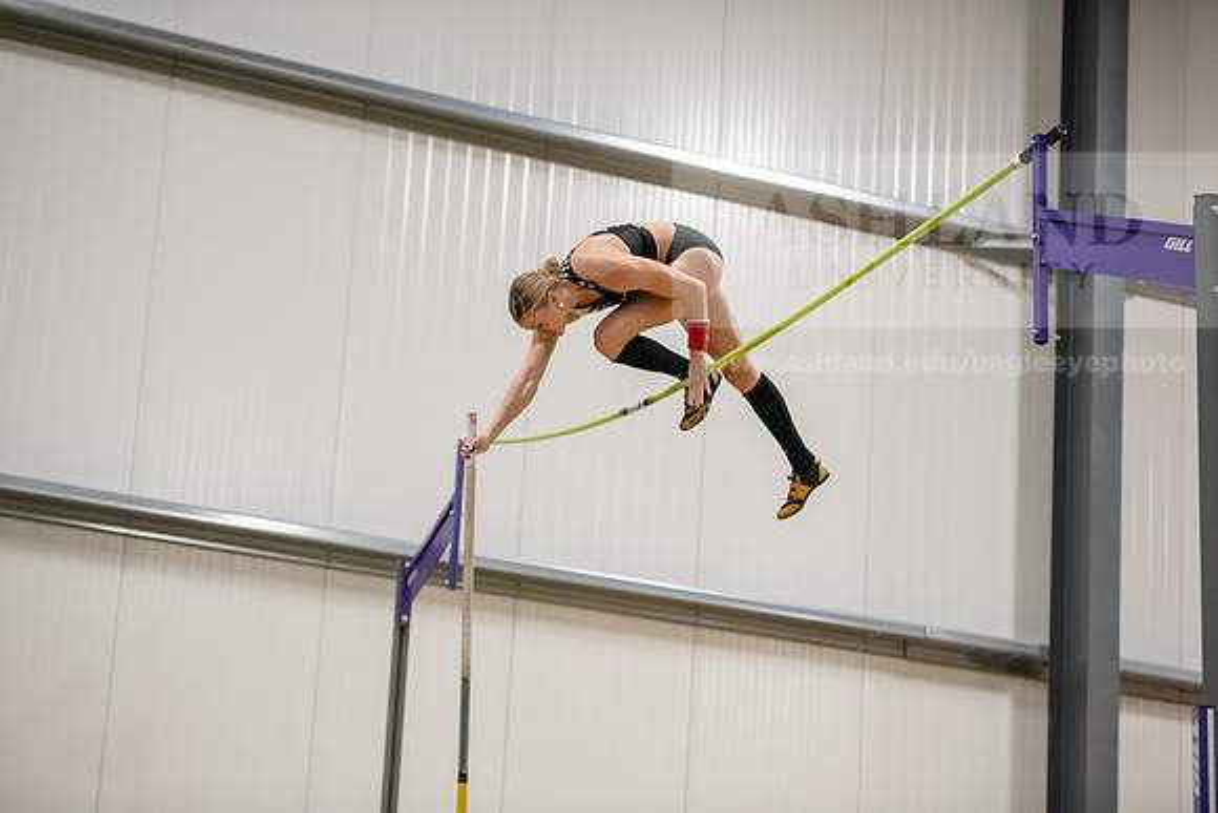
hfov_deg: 22.1
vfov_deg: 14.9
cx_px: 609
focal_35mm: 92
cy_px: 406
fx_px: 3113
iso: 6400
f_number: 2.8
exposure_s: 1/800
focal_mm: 92
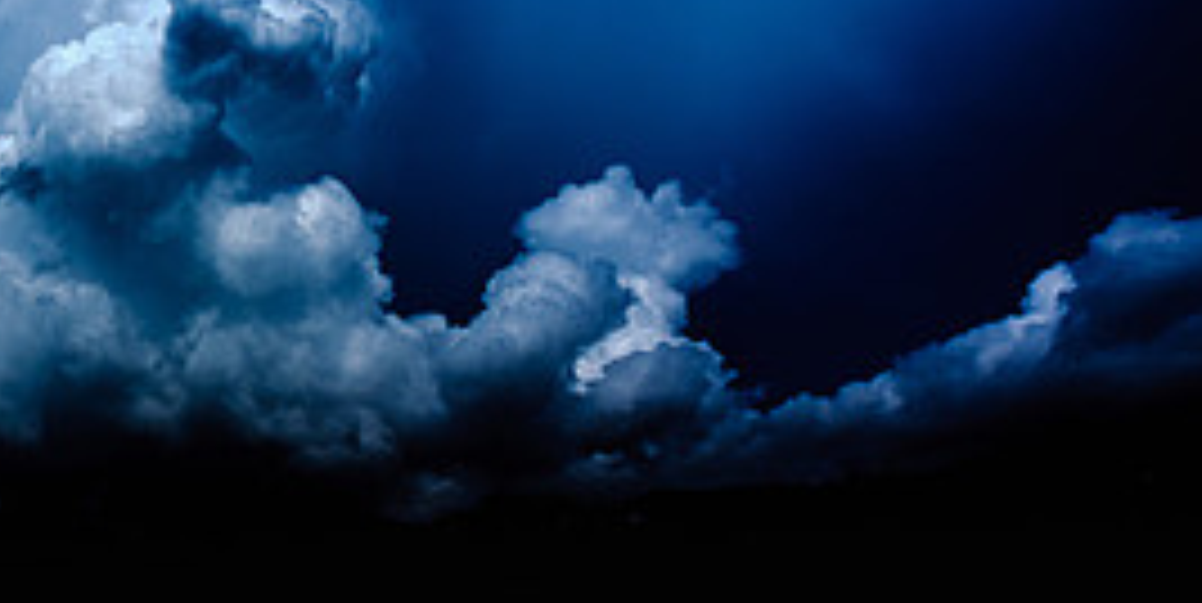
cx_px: 45
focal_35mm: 35
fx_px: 1088
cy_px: 322
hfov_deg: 49.1
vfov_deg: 31.0
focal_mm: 10
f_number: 8
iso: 160
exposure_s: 1/400
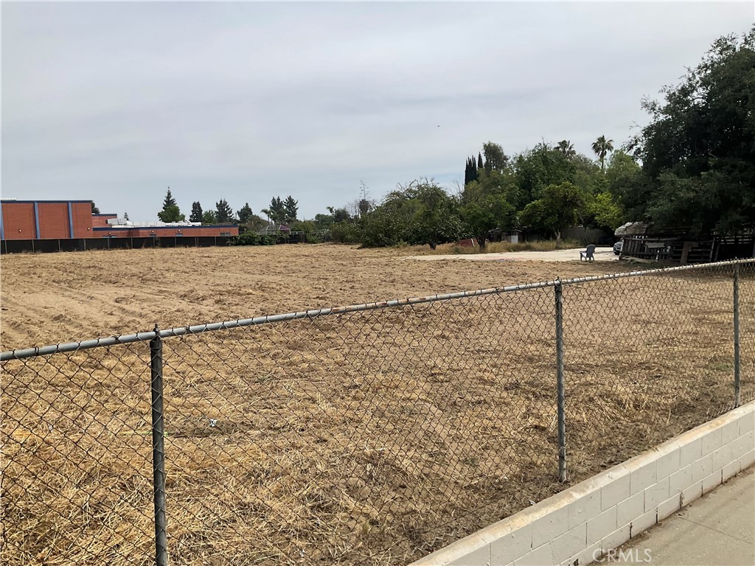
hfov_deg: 61.7
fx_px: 633
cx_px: 378
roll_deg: +0.1
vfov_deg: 48.2
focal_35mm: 29
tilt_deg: -4.3
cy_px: 283
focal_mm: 3
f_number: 1.8
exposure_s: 1/3322
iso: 16
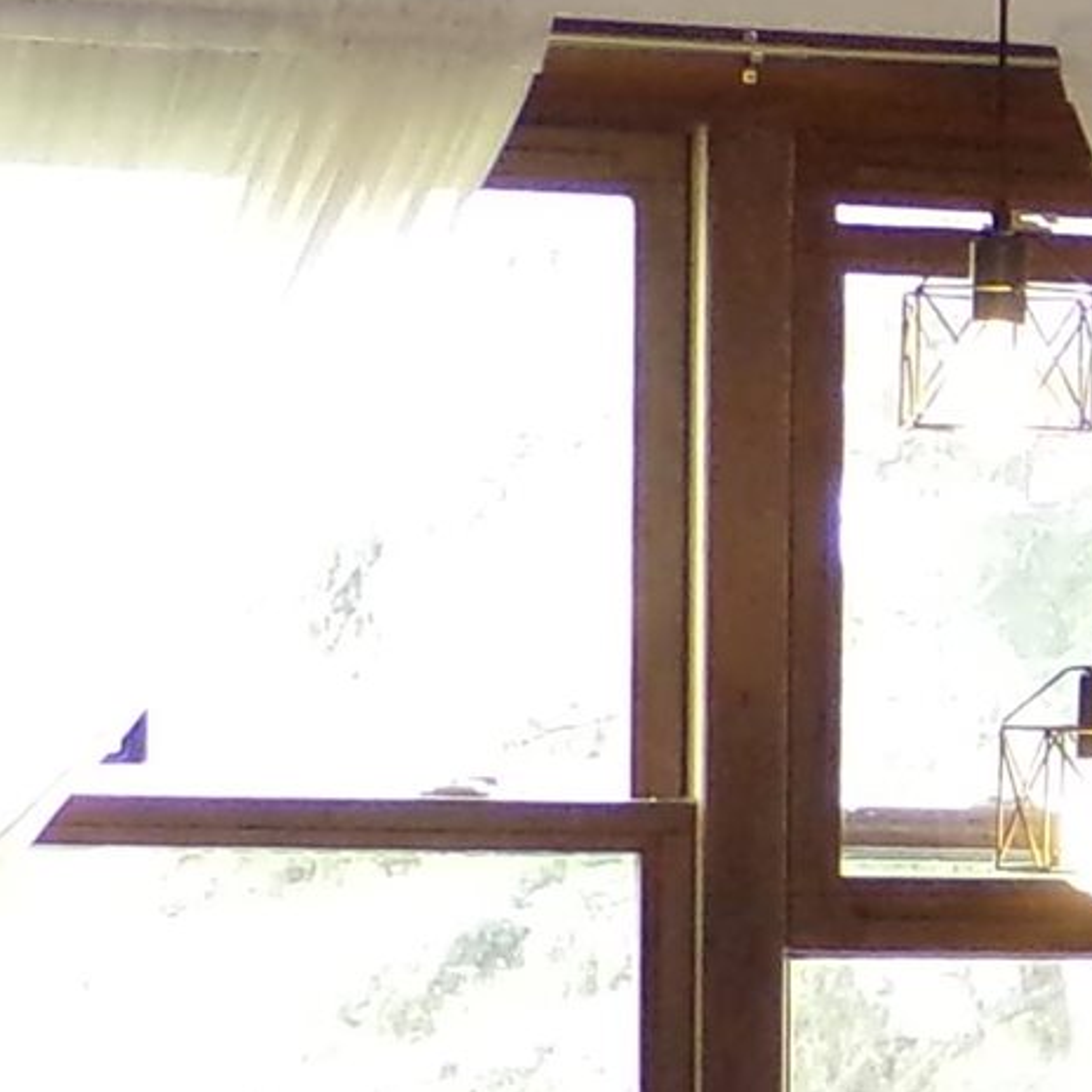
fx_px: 6888
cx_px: 2596
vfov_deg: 8.9
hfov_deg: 8.3
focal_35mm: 193
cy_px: 1405
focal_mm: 5.9
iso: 200
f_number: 3.4
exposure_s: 1/70
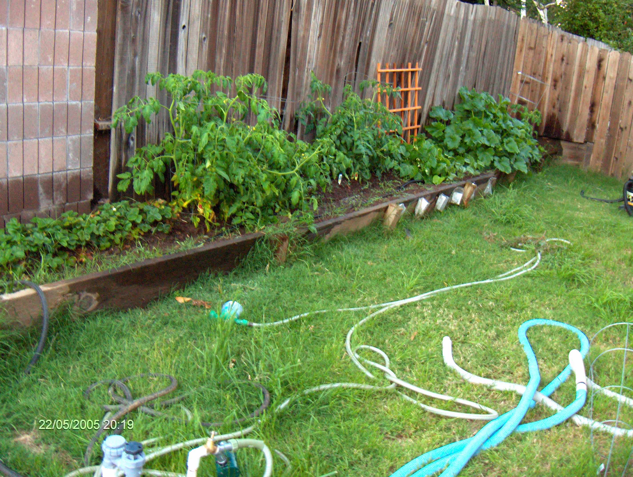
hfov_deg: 47.8
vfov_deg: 36.9
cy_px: 238
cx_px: 316
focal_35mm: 39
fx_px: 714
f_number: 2.8
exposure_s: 1/8.67
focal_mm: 8
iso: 200
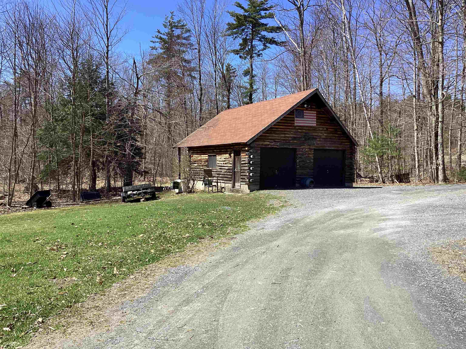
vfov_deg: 45.4
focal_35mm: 31
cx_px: 233
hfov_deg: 58.4
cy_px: 174
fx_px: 417
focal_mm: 3.3
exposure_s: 1/769
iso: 25
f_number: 2.4
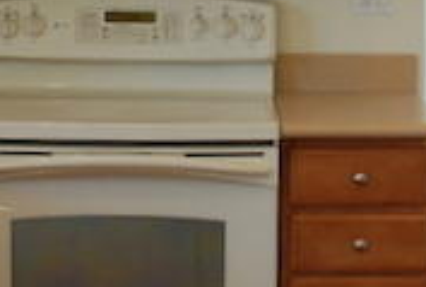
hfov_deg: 13.1
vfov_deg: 8.8
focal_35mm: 156
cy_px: 35
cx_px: 267
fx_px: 1851
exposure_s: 1/60
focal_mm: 18
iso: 200
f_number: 4
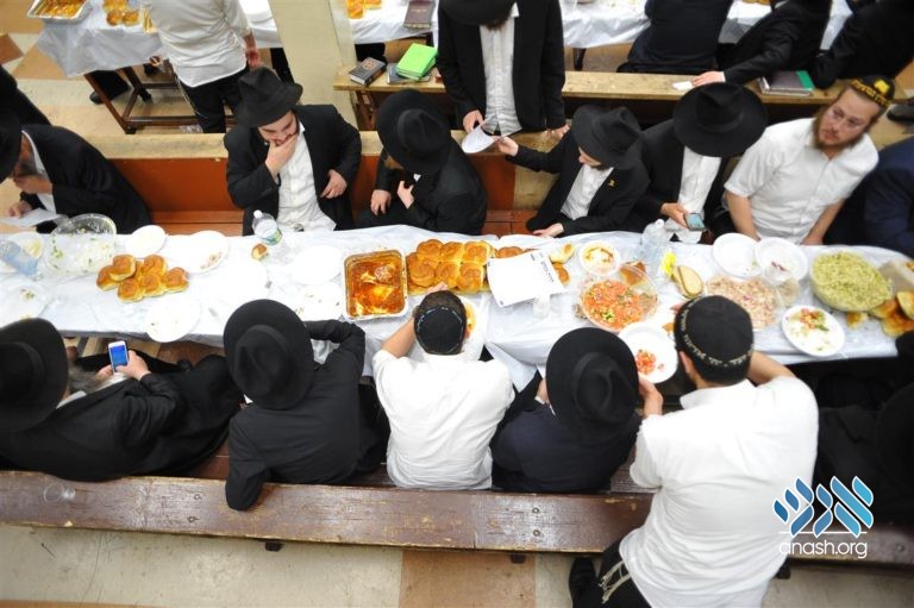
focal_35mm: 20
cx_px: 457
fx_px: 507
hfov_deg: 84.0
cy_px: 304
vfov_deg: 61.9
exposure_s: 1/100
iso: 1250
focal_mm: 20
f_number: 4
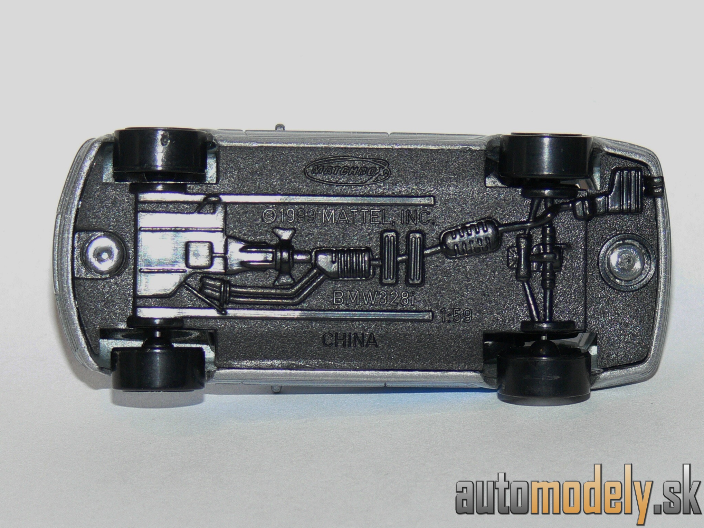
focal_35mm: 209
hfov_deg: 9.5
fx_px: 4251
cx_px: 353
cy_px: 265
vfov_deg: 7.1
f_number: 3.6
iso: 100
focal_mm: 27.7
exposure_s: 1/30
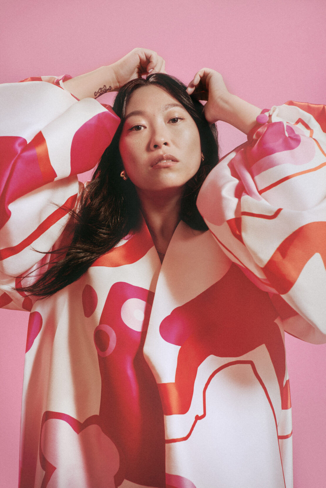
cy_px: 244
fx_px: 950
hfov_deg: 19.5
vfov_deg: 28.8
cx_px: 163
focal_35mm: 70
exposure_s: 1/125
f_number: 5.6
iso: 250
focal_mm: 70
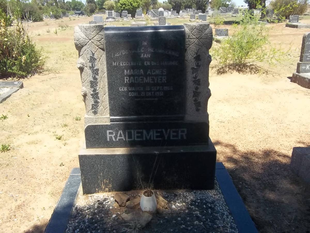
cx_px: 155
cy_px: 116
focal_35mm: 32
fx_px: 287
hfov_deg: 56.8
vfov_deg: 44.2
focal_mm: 5.7
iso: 80
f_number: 5.5
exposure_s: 1/250
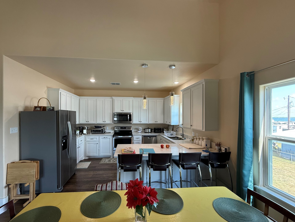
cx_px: 138
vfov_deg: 81.7
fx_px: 128
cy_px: 116
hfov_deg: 98.0
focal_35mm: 15
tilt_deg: +0.7
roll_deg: -0.5
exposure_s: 1/120
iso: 160
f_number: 2.2
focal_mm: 2.22
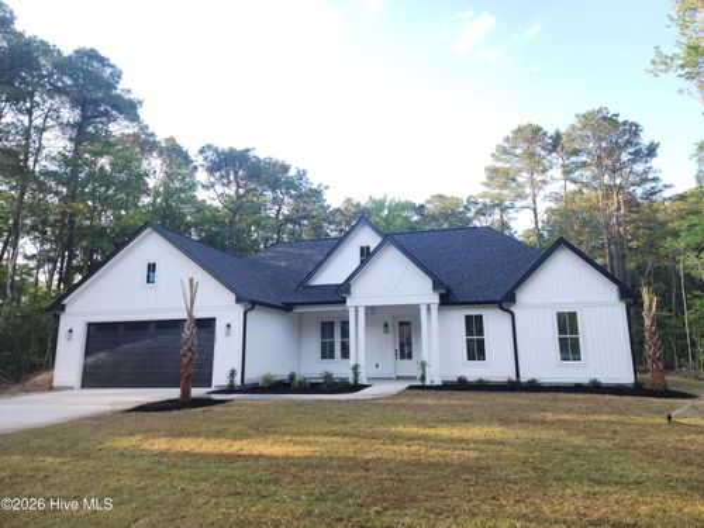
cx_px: 352
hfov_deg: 73.9
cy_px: 264
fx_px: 468
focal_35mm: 23
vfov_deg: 58.9
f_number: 1.8
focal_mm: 5.4
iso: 20
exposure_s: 1/148
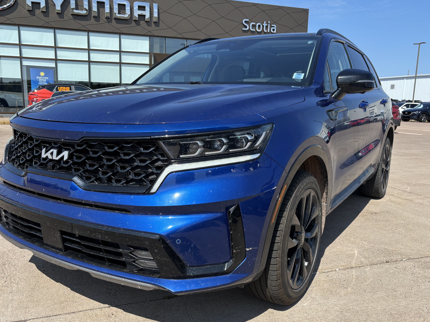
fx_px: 373
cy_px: 170
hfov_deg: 60.0
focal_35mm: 30
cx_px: 212
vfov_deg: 46.8
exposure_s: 1/2193
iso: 50
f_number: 1.6
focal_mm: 5.96
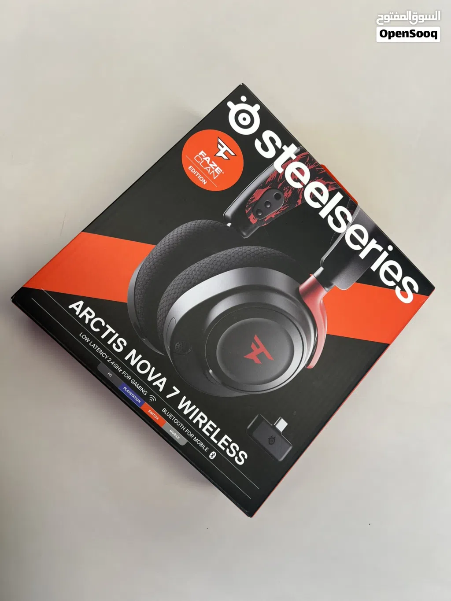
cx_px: 226
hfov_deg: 53.1
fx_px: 452
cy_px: 300
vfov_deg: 67.3
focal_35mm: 26
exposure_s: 1/100
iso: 50
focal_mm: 5.7
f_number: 1.5
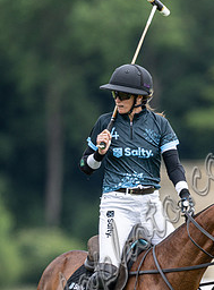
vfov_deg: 1.5
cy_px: 257
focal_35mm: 1341
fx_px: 11166
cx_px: 167
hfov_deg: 1.1
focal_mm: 500
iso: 250
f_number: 4.5
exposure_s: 1/1250
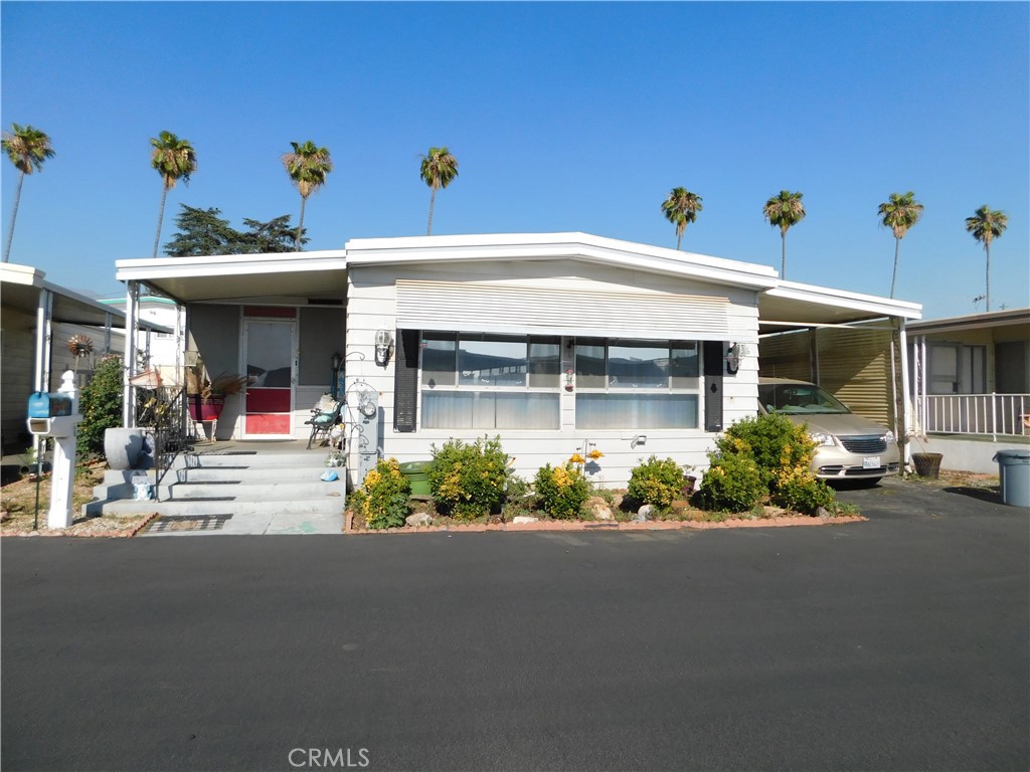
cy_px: 386
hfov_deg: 73.9
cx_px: 515
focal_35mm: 23
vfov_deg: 58.9
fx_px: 684
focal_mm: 4
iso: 125
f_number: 6
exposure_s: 1/500
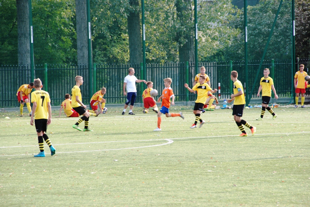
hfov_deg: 6.9
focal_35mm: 300
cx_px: 155
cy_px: 104
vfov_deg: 4.6
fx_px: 2586
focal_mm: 200
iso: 400
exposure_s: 1/80
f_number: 5.6
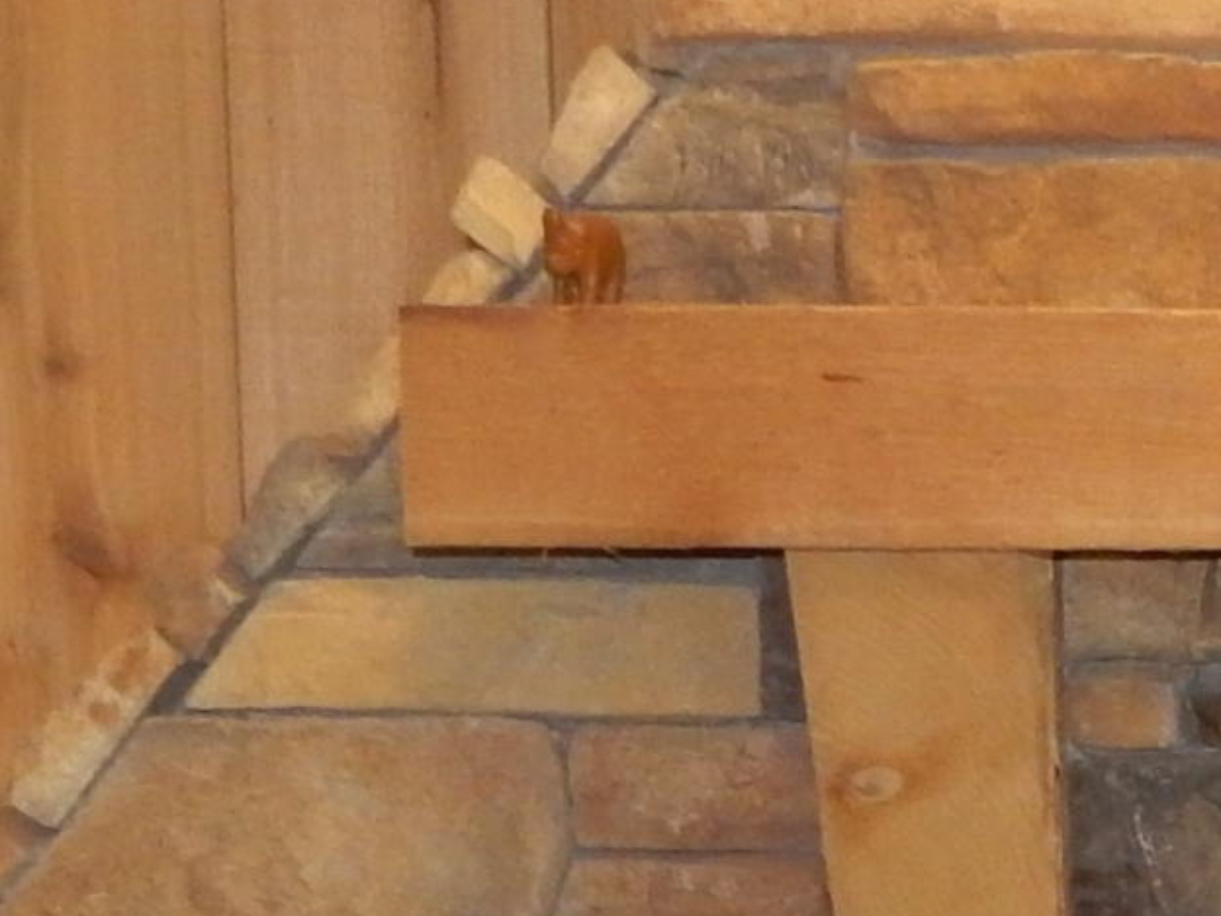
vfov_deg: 8.3
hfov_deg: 10.8
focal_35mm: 173
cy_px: 1499
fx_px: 6102
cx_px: 2090
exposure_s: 1/30
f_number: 4.2
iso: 400
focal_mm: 6.4
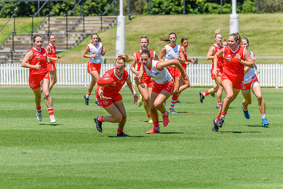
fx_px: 2929
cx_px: 116
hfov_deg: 5.5
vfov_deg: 3.7
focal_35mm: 373
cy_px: 94
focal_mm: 300
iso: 800
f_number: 8
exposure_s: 1/2000
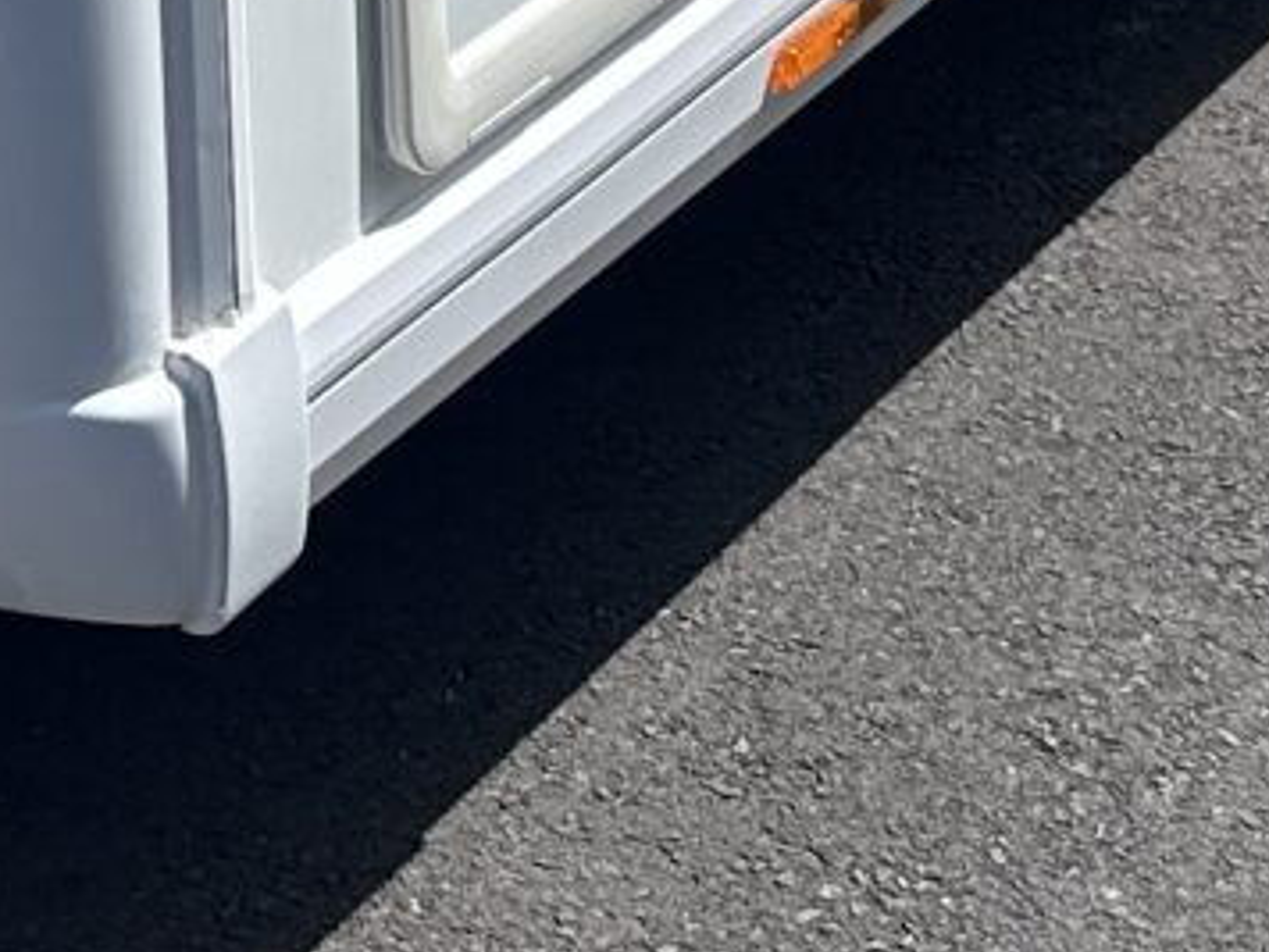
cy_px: -1708
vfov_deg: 9.1
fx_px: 5059
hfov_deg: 14.1
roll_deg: +2.4
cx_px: 68
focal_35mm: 138
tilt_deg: -7.5
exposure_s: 1/6211
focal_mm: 6.86
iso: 80
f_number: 1.78
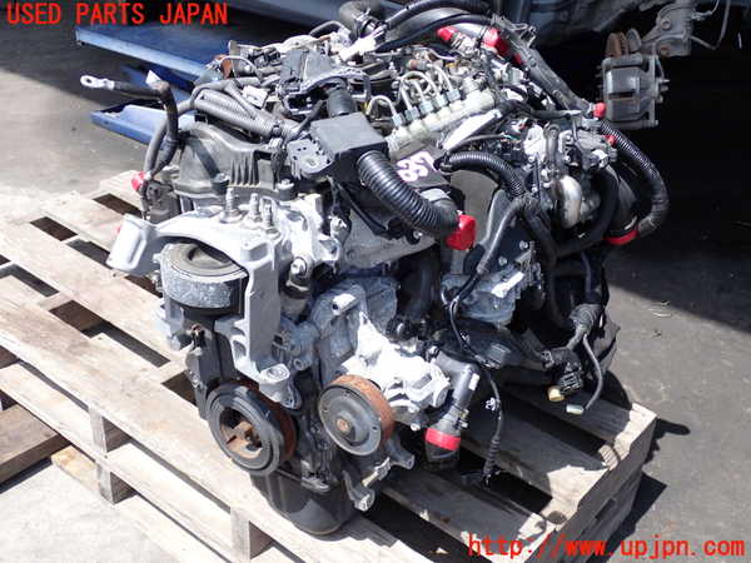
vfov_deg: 35.1
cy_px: 282
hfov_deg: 45.8
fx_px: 890
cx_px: 376
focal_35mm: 41
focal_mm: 7.31
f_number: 2.8
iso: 100
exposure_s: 1/400
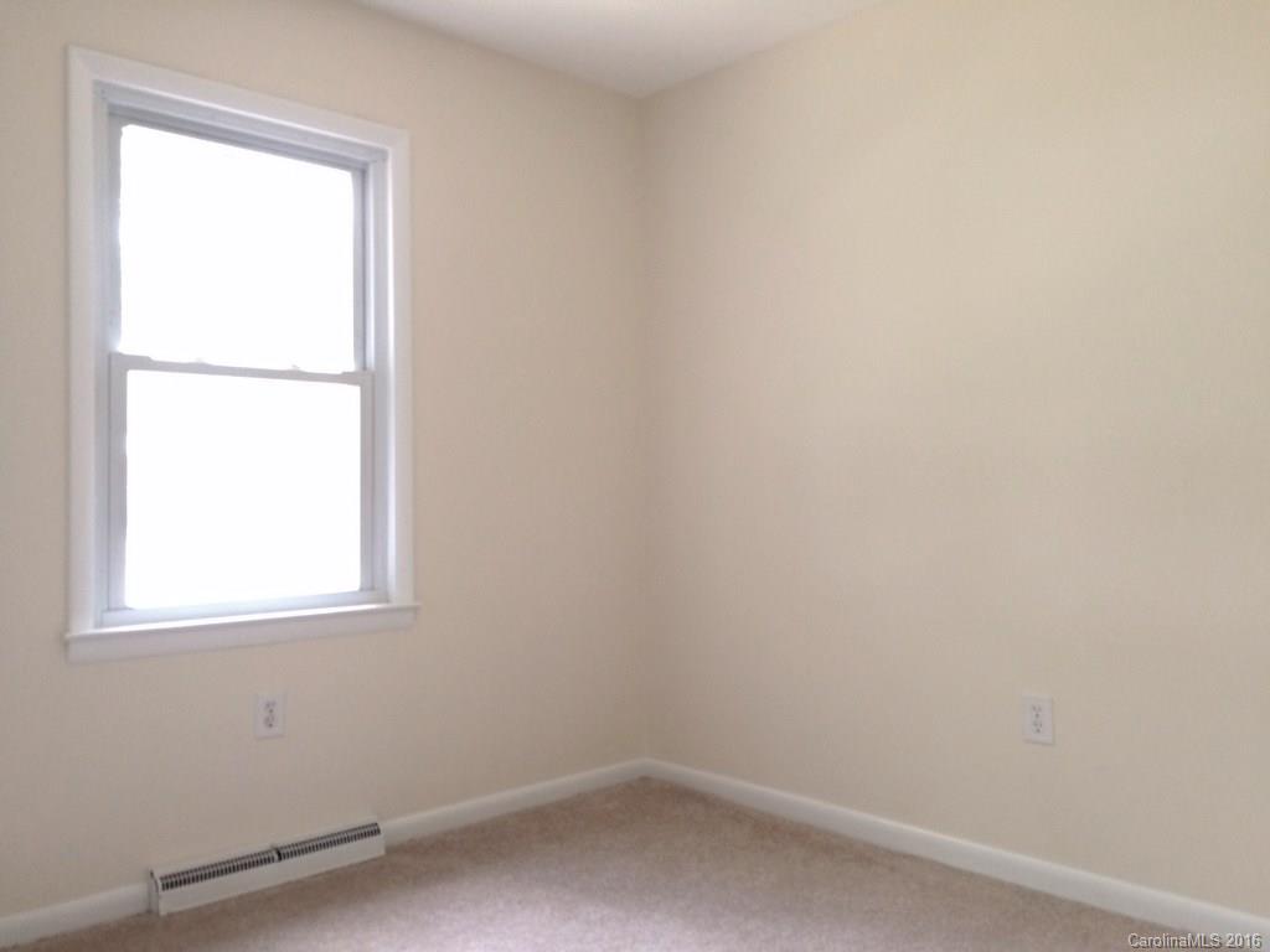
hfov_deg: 61.7
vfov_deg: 48.2
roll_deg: +1.3
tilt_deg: -0.1
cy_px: 476
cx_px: 635
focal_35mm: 29
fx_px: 1064
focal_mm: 4.15
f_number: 2.2
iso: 125
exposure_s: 1/30
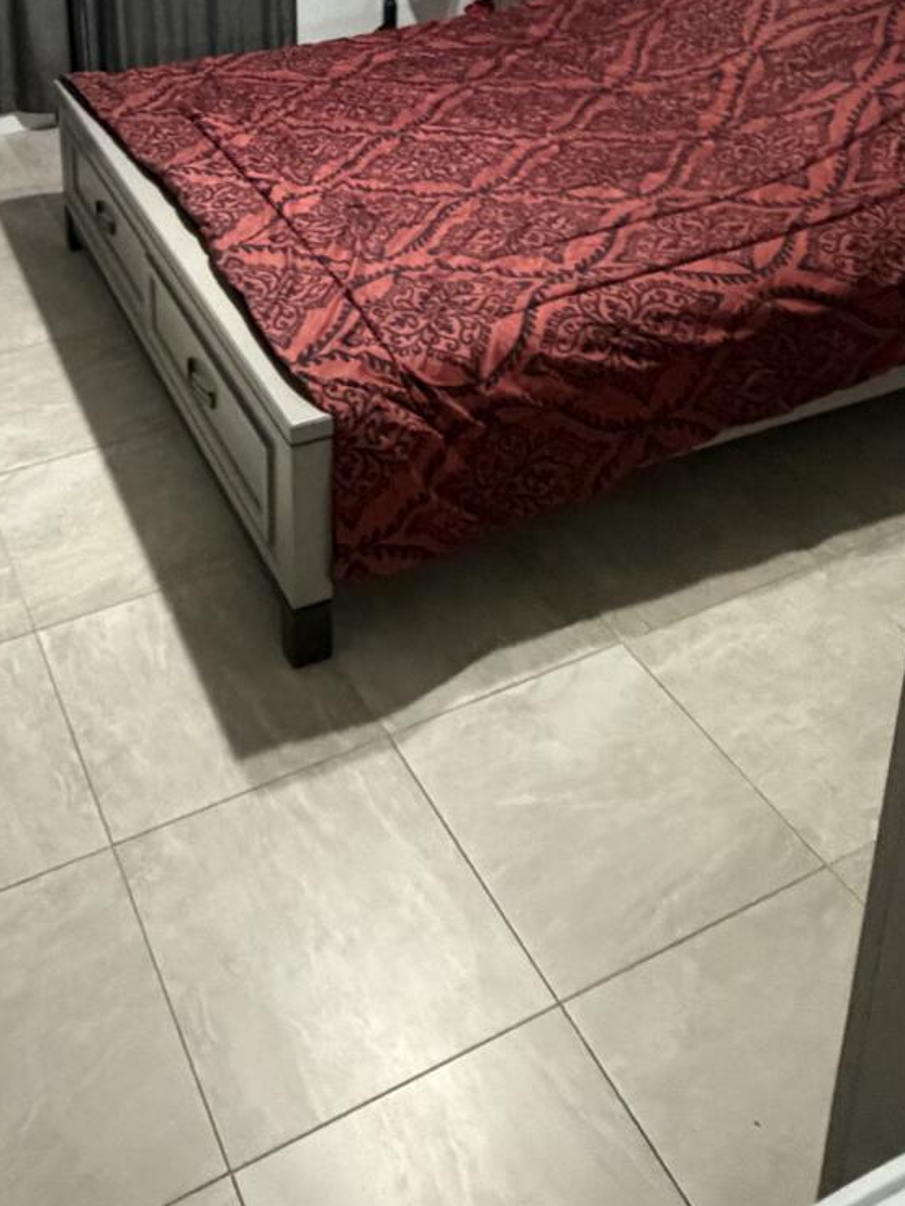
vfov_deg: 43.0
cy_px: 33
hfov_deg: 37.1
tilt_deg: -18.2
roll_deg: +2.5
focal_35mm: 38
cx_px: 267
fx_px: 1324
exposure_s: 1/60
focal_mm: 2.22
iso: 1000
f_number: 2.2
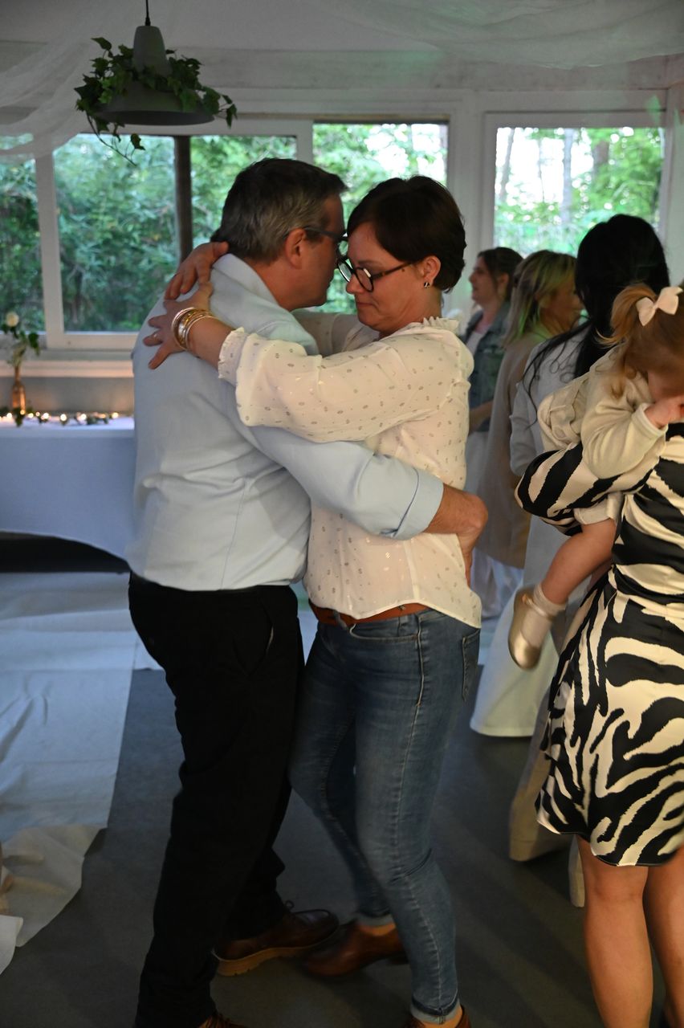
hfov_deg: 33.4
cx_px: 342
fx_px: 1141
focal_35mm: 40
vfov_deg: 48.5
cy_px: 514
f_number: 4
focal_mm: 40
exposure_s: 1/60
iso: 7200
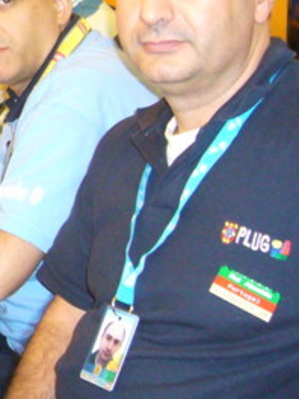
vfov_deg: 18.2
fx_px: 1221
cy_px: 21
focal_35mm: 106
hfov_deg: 12.6
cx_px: -261
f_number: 2.8
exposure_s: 1/30
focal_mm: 5.8
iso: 320
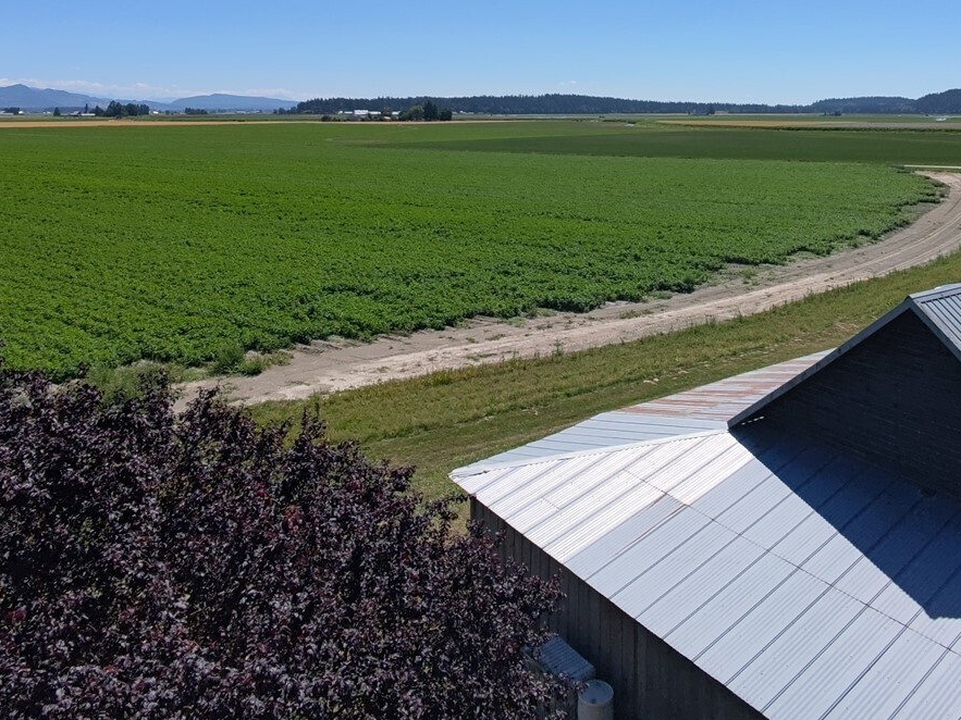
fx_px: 805
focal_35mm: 29
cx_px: 519
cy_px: 88
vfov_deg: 44.4
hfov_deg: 61.6
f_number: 2.55
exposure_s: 1/2436
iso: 102
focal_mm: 16
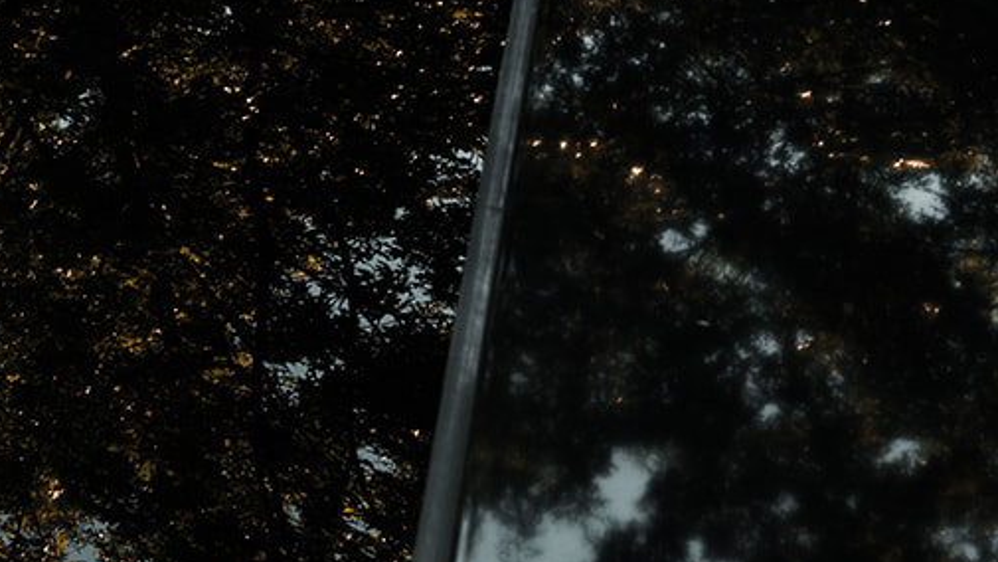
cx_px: 227
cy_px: 334
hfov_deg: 20.4
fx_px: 2752
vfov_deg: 11.6
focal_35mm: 104
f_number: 8
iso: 320
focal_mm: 24
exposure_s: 1/200
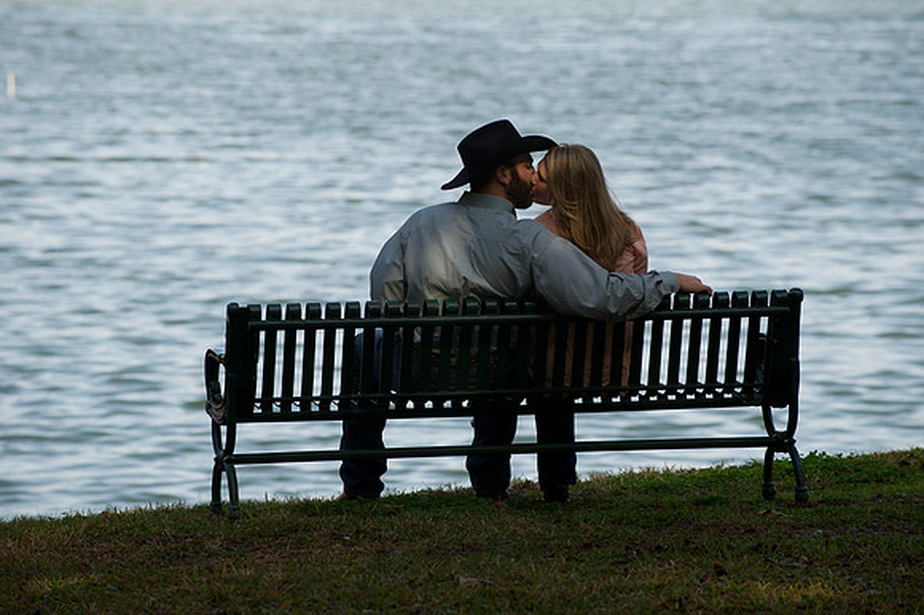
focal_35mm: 200
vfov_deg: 6.9
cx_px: 462
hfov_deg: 10.3
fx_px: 5130
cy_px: 308
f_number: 5
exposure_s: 1/320
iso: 250
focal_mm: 200
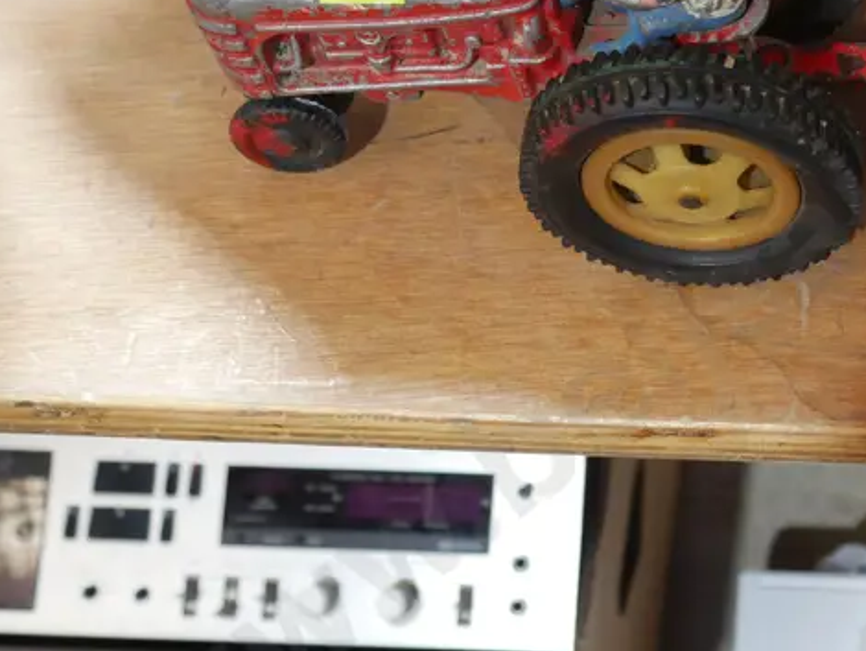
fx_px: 1852
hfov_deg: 24.9
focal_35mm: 74
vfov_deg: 19.8
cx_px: 899
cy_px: 180
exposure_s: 1/60
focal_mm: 17
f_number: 4
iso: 800
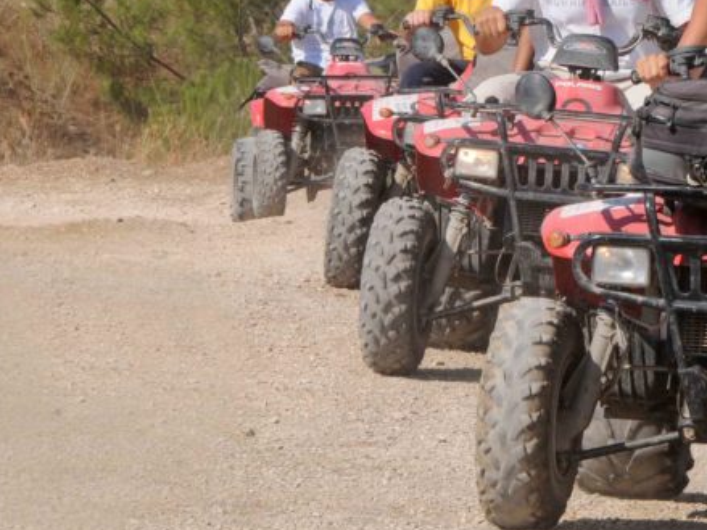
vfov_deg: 6.5
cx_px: 580
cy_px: 163
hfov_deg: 8.7
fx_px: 4635
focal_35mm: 227
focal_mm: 90
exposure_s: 1/500
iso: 400
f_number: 11
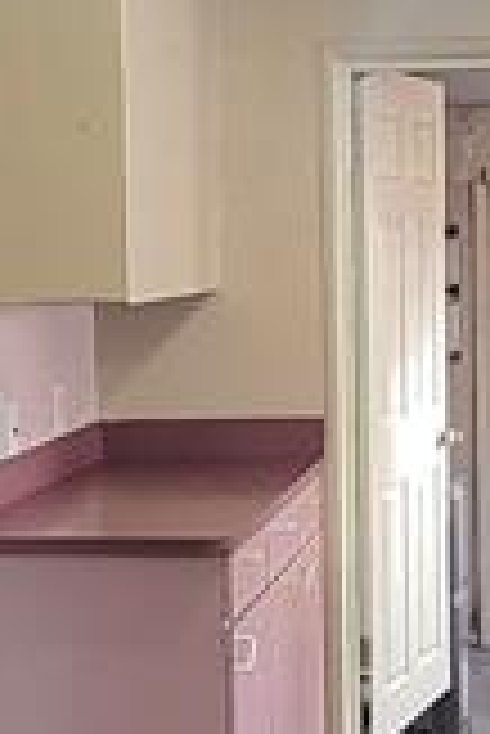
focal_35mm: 85
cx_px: 468
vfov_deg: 23.9
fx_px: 1732
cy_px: 392
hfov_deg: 15.9
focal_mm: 2.2
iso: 320
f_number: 2.2
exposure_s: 1/60.2
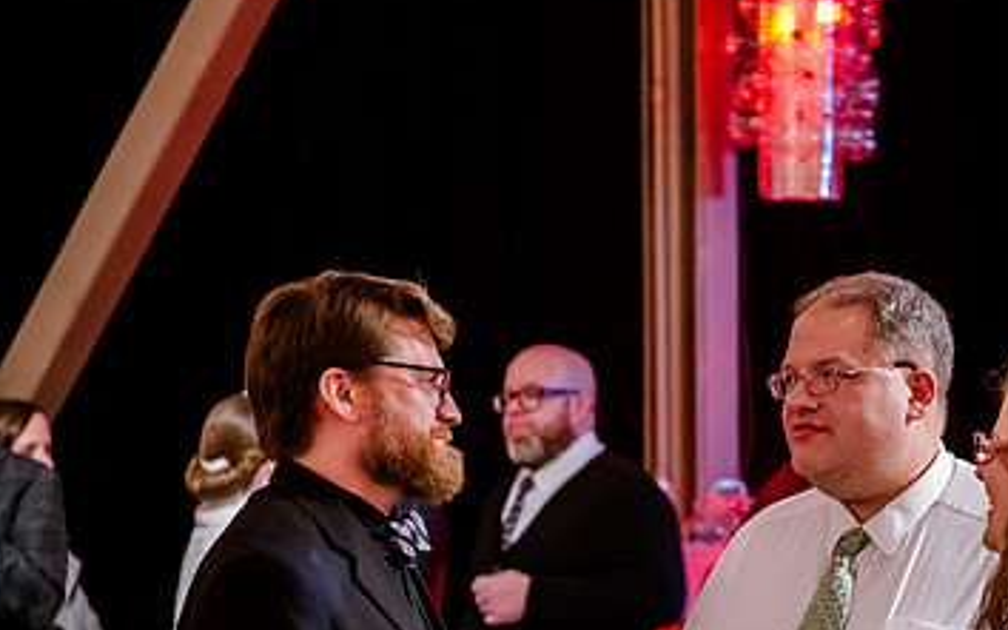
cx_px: 732
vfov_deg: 11.1
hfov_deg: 17.7
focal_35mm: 117
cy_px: 509
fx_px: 3213
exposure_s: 1/50
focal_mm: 70
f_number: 2.8
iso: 3200
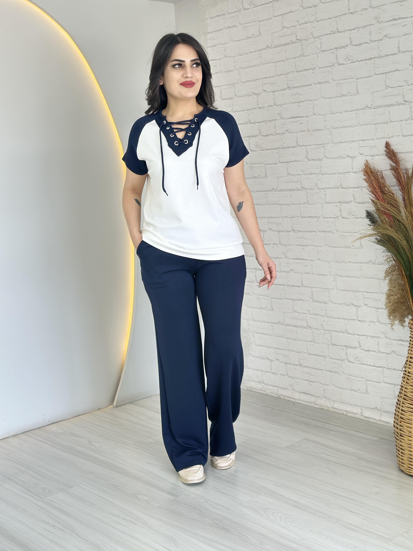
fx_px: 764
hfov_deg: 30.3
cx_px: 206
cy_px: 276
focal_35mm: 48
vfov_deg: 39.7
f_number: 1.78
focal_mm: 6.86
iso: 64
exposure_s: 1/121
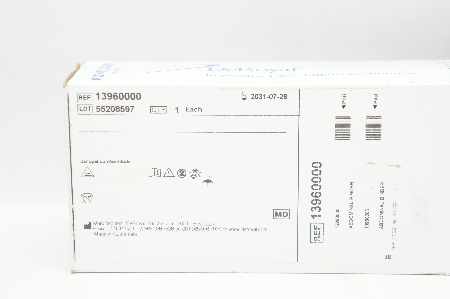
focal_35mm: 82
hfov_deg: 24.6
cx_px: 225
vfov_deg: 16.5
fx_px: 1030
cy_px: 150
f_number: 5.6
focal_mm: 55
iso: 800
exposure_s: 1/80
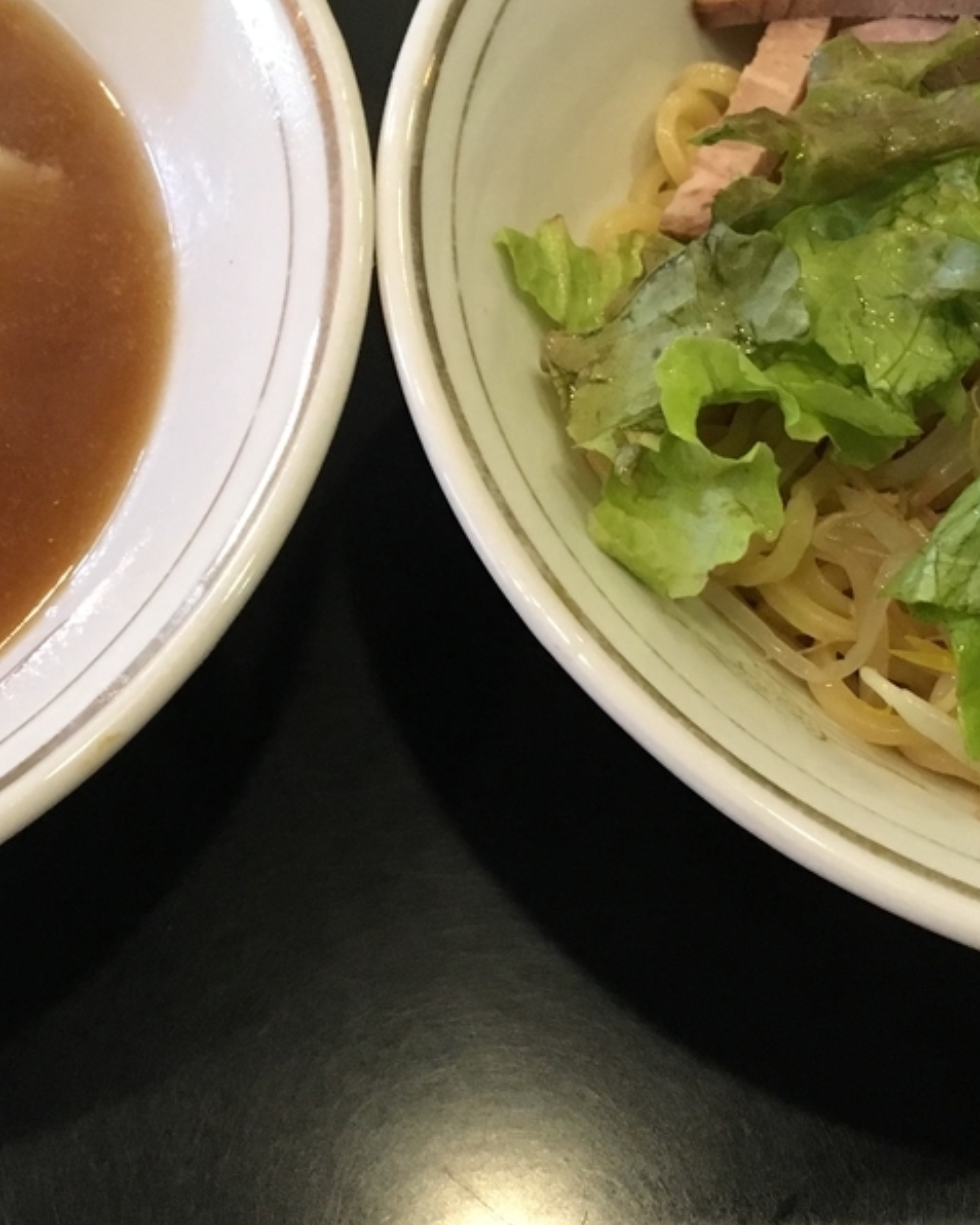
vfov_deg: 32.6
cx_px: 366
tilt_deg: -62.4
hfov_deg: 26.6
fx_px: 2066
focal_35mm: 57
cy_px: 364
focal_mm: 4.15
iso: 200
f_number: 2.2
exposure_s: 1/15
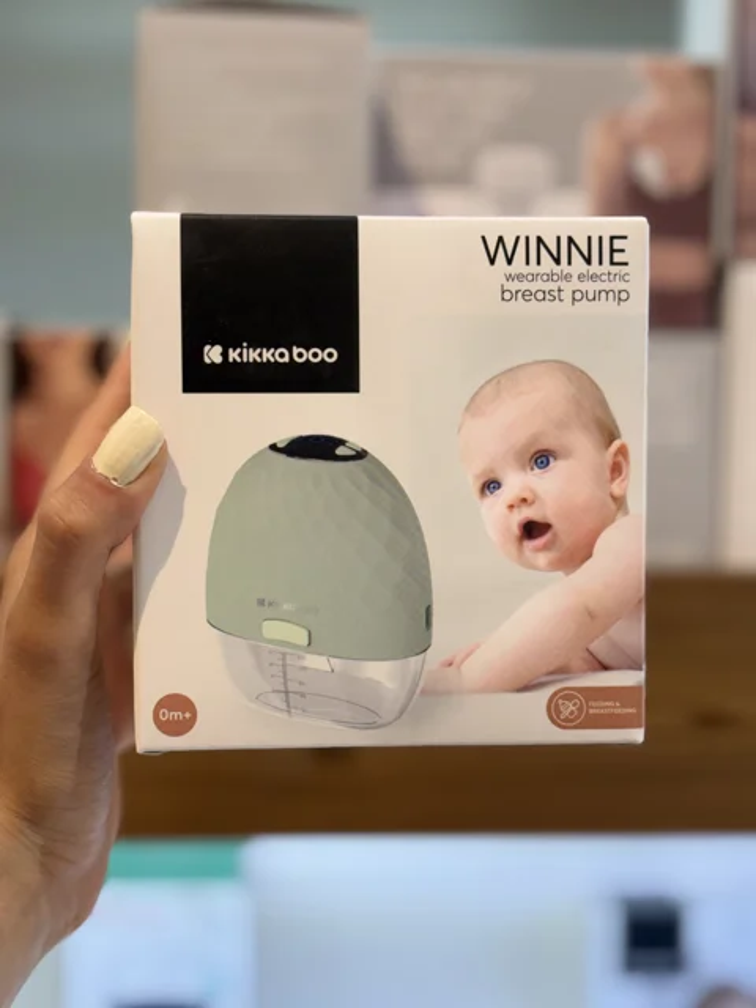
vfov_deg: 36.8
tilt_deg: -4.2
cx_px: 378
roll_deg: -0.2
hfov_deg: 28.0
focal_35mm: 52
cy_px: 504
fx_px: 1514
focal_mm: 5.96
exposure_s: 1/100
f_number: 1.6
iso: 64
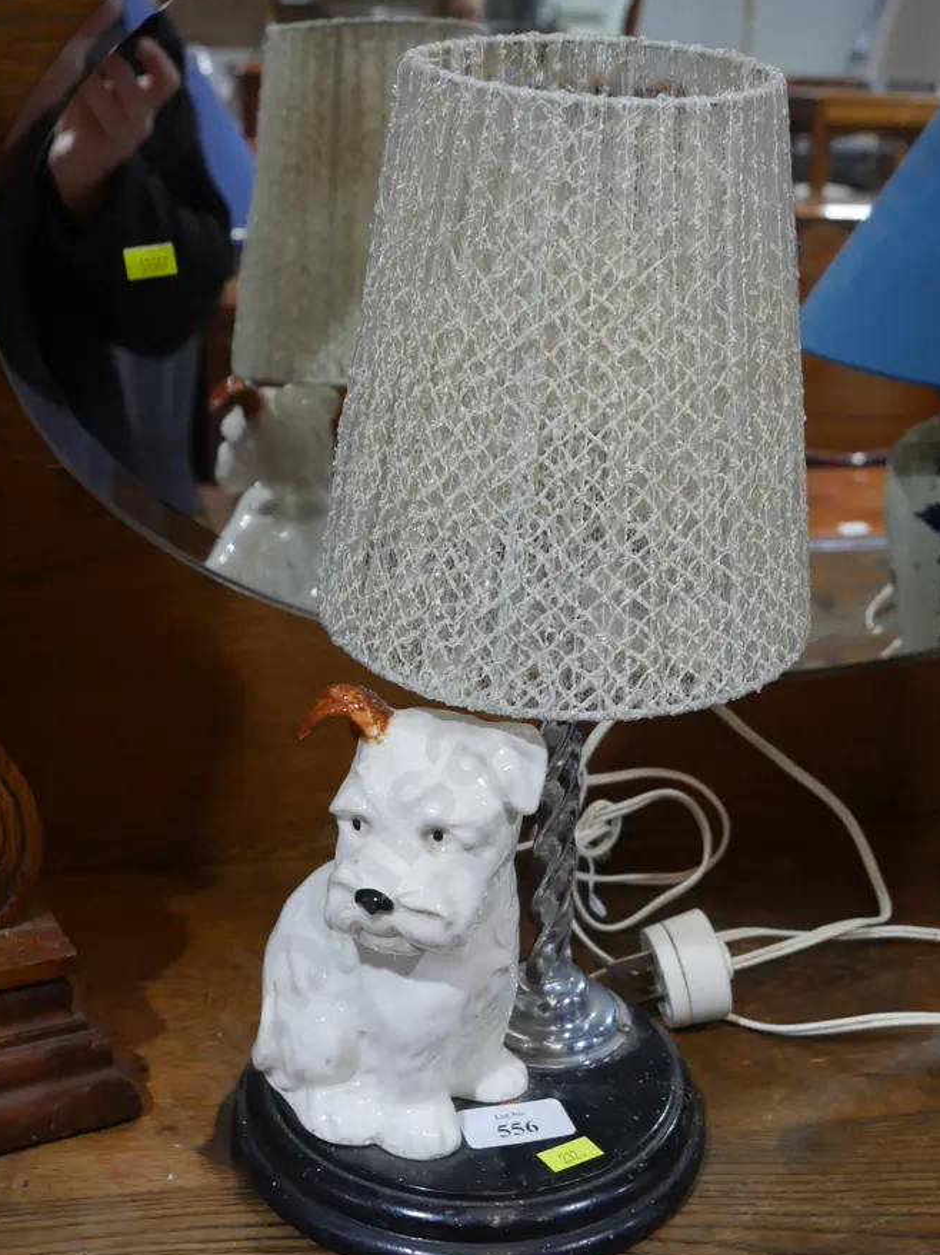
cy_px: 680
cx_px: 510
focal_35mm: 49
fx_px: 1775
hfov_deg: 29.6
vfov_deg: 38.9
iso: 640
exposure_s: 1/60
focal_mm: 21
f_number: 5
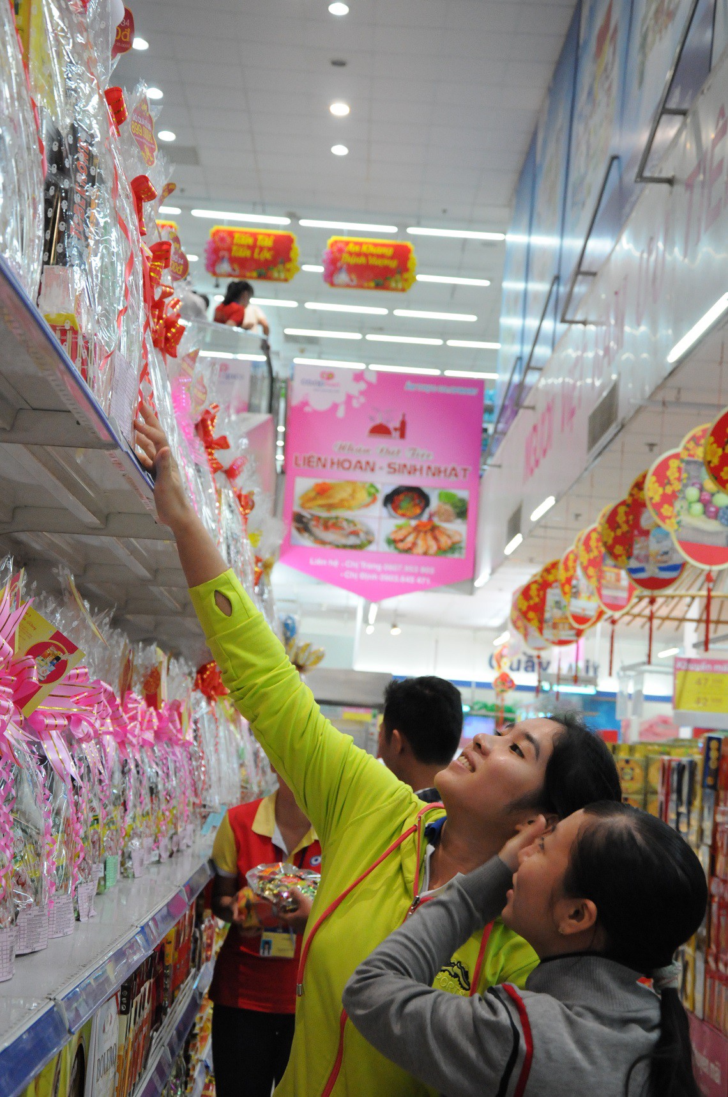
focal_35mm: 63
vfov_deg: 31.9
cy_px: 548
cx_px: 364
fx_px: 1915
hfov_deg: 21.5
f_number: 5.6
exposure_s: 1/60
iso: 2000
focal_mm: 42
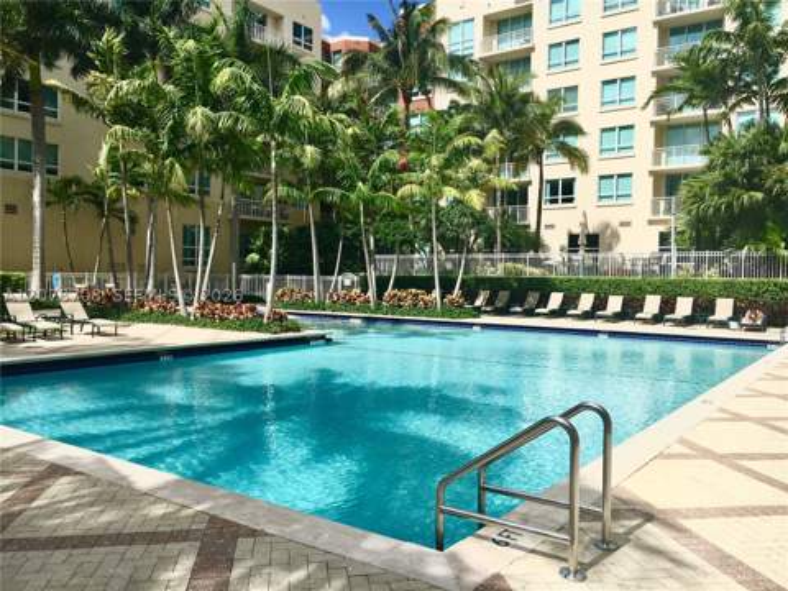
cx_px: 394
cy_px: 296
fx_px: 660
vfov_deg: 48.2
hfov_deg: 61.7
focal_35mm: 29
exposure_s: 1/2849
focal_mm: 4.15
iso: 25
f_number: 2.2
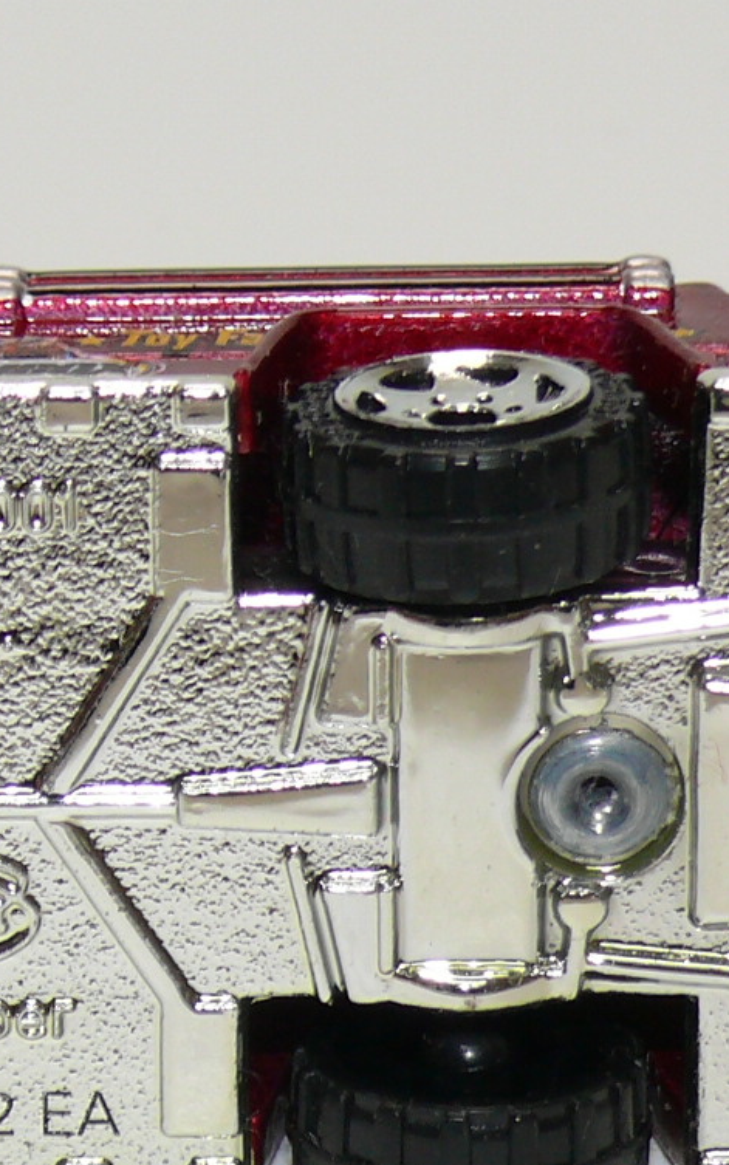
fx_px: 7371
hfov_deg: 5.6
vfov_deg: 9.0
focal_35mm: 232
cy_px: 693
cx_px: -70
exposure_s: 1/30
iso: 100
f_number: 4
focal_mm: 13.6
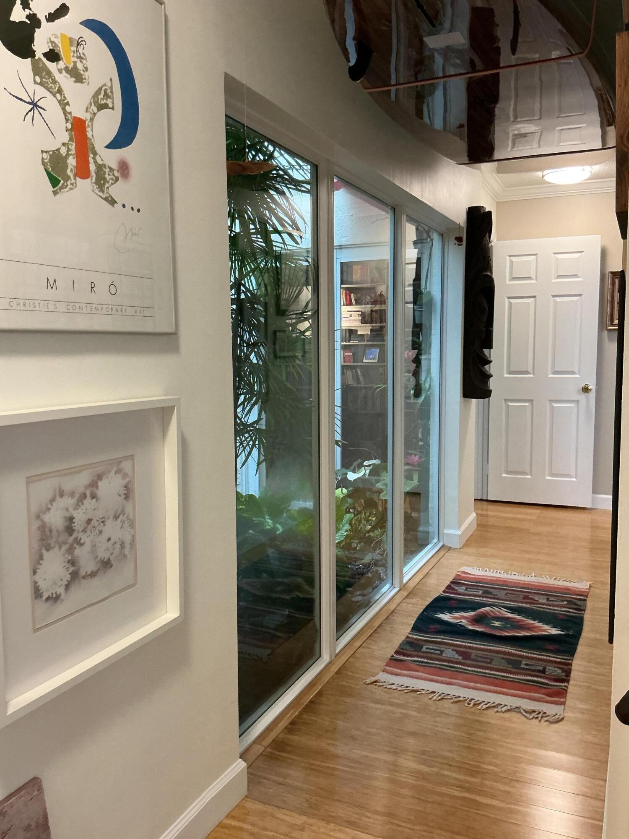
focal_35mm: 29
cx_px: 314
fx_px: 703
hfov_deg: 48.2
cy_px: 420
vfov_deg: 61.7
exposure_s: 1/60
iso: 200
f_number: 1.8
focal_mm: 3
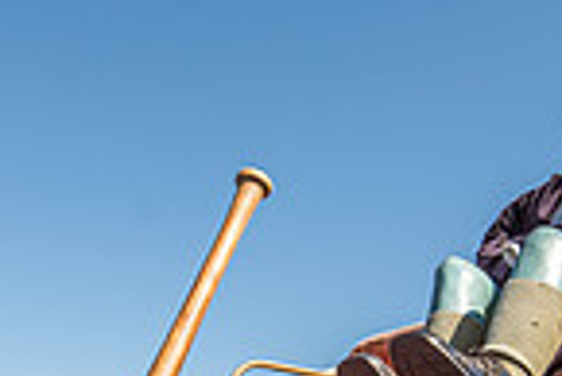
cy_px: 339
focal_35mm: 56
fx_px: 875
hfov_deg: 35.6
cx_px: 306
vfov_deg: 23.6
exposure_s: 1/800
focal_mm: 14
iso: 160
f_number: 7.1
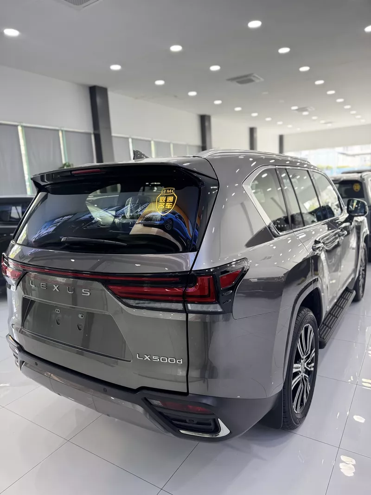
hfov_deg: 56.8
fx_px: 343
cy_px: 248
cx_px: 186
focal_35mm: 24
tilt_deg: -9.4
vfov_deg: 71.6
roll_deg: +2.9
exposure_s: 1/95
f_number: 1.78
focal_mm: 6.76
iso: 200
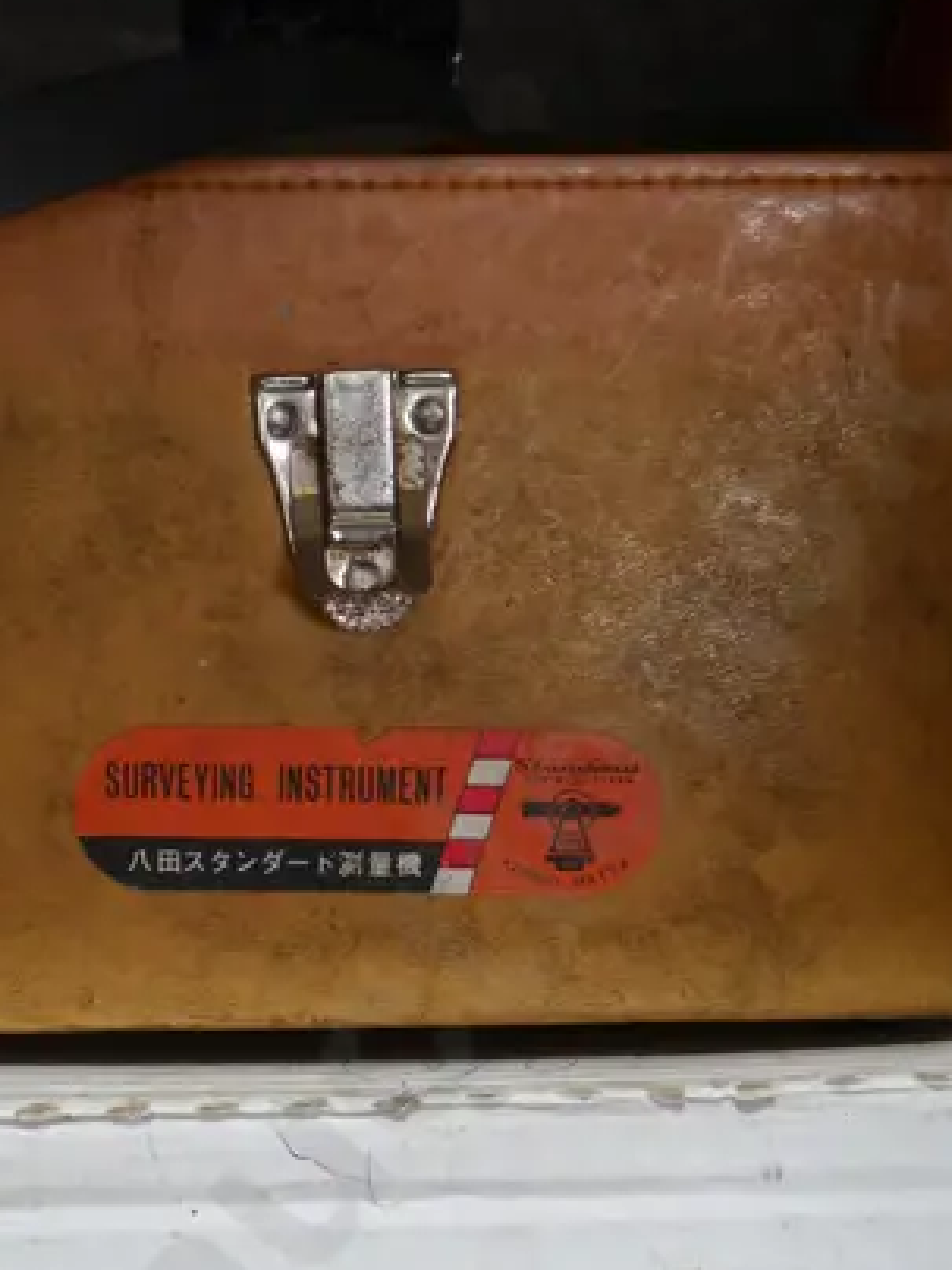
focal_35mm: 71
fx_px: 2603
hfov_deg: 20.6
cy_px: 1160
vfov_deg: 26.4
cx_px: 316
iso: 200
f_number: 3.5
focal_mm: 14
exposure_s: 1/60
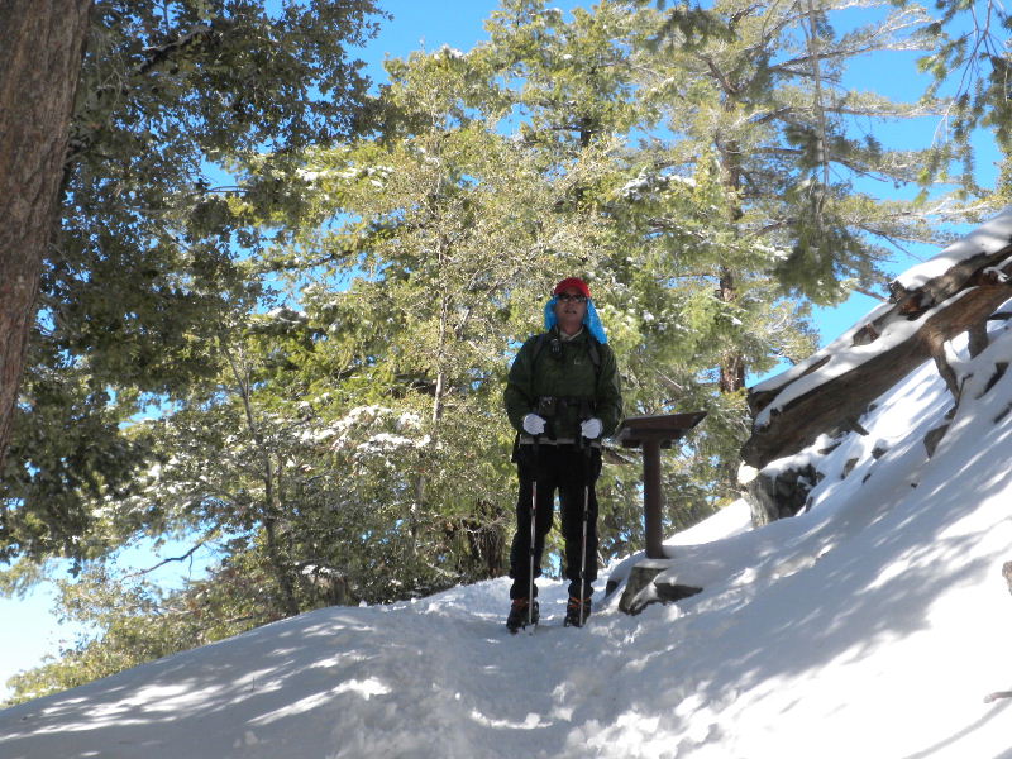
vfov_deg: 24.4
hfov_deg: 32.2
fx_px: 1754
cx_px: 506
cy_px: 380
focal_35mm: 60
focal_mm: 10.7
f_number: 4.7
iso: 150
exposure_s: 1/379
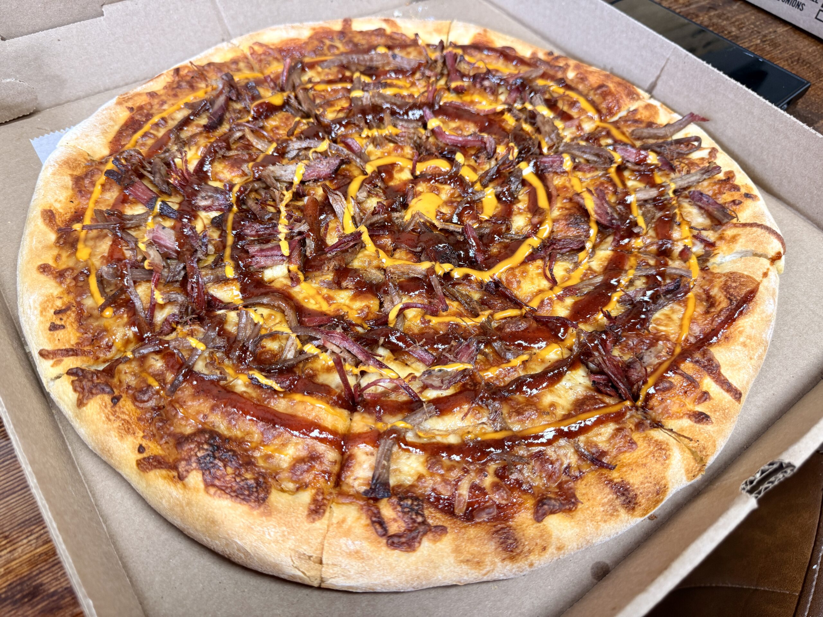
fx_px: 571
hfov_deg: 71.6
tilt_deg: -50.1
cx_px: 412
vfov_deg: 56.8
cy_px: 308
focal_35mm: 24
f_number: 1.78
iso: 160
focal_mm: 6.76
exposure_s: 1/60
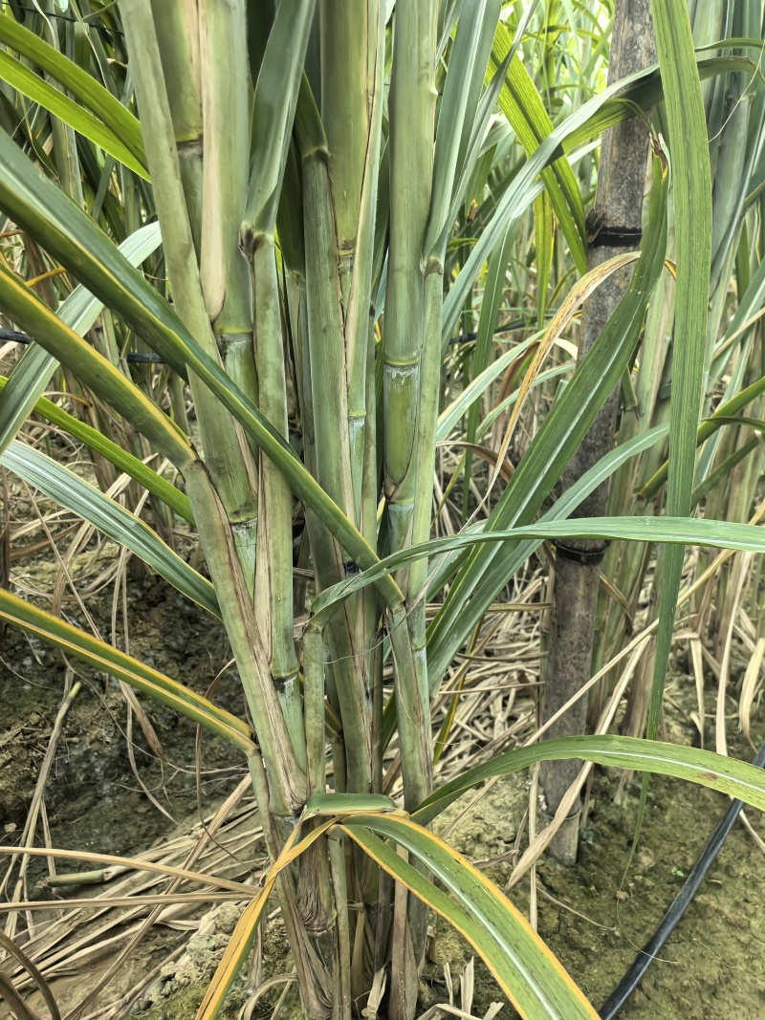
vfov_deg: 65.3
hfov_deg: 51.3
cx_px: 382
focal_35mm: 27
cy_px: 510
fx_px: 796
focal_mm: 5.75
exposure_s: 1/100
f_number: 2
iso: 250
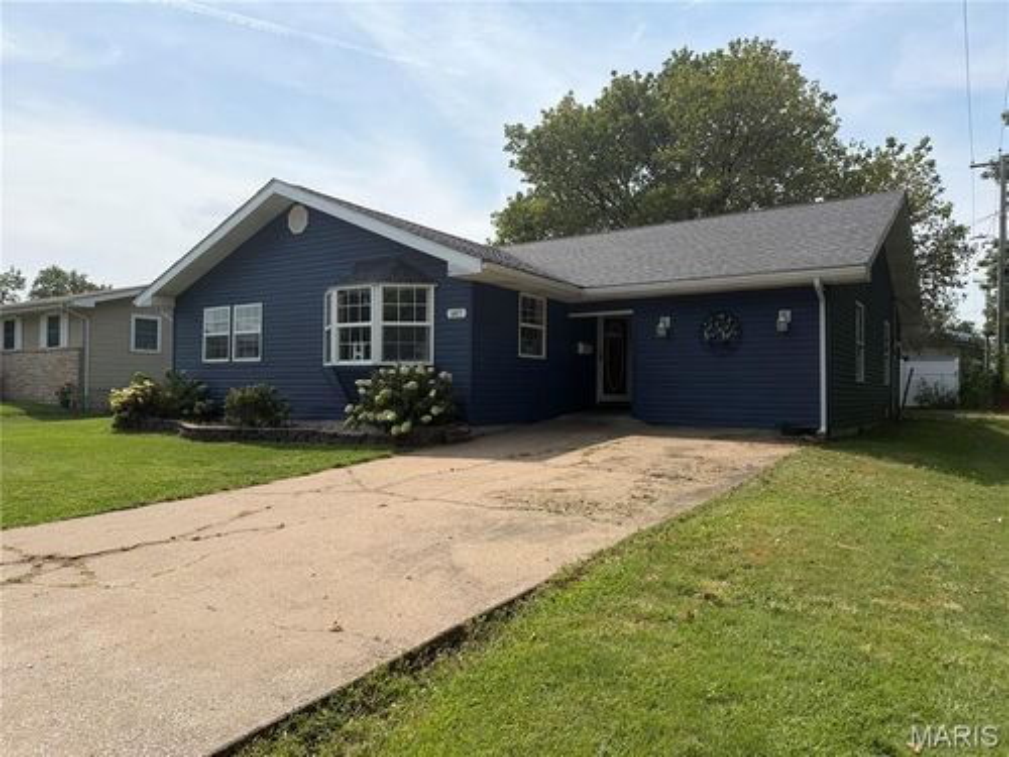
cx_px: 504
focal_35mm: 24
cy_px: 378
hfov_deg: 71.6
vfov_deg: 56.8
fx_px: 700
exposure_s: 1/4975
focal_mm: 6.76
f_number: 1.78
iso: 80
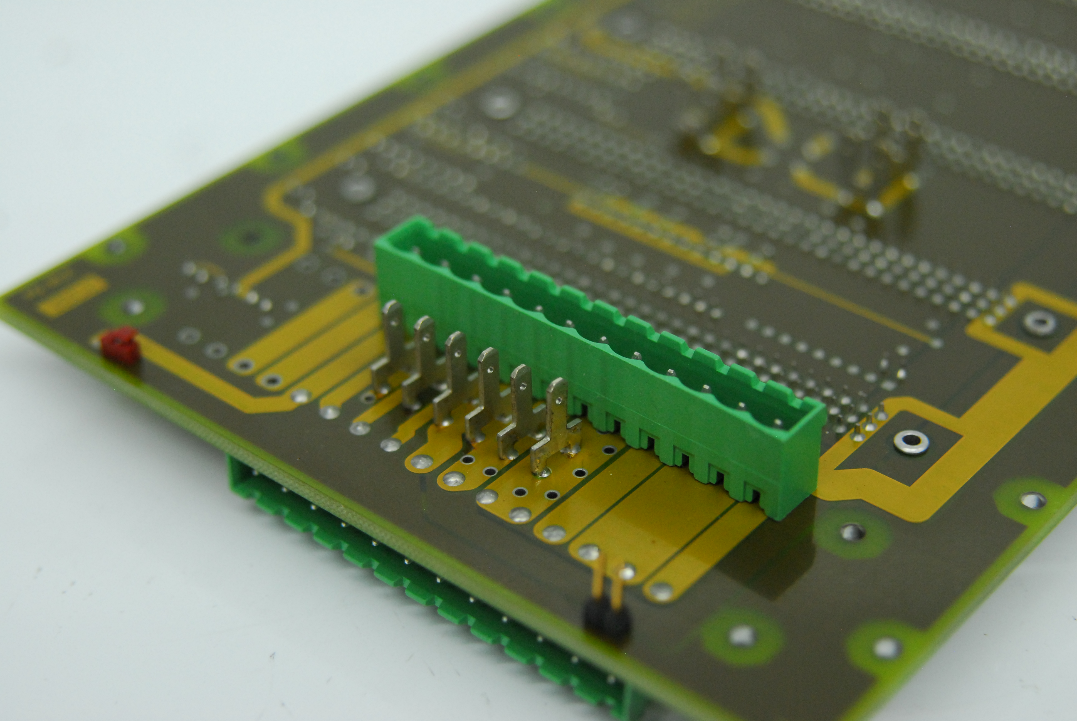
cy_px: 360
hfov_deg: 27.0
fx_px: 2246
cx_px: 538
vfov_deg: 18.2
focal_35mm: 75
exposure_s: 1/160
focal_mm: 50
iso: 800
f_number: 3.5
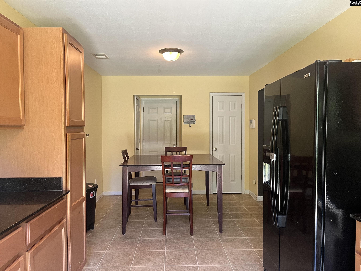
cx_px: 180
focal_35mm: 26
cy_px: 136
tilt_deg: -2.7
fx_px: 271
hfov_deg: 67.3
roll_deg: +0.2
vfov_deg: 53.1
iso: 200
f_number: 1.6
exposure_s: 1/60
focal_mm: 5.1
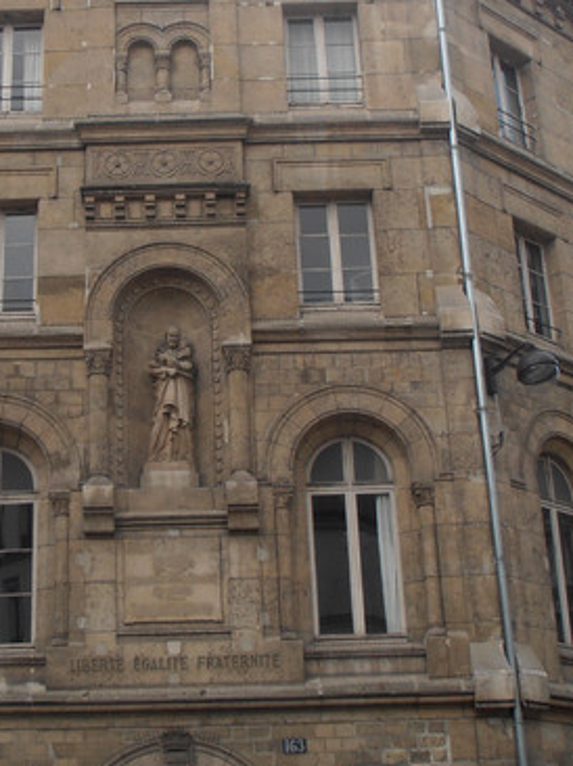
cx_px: 186
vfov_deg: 25.2
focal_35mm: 77
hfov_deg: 19.1
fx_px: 1701
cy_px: 245
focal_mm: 7.87
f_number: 4.2
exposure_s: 1/160
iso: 80
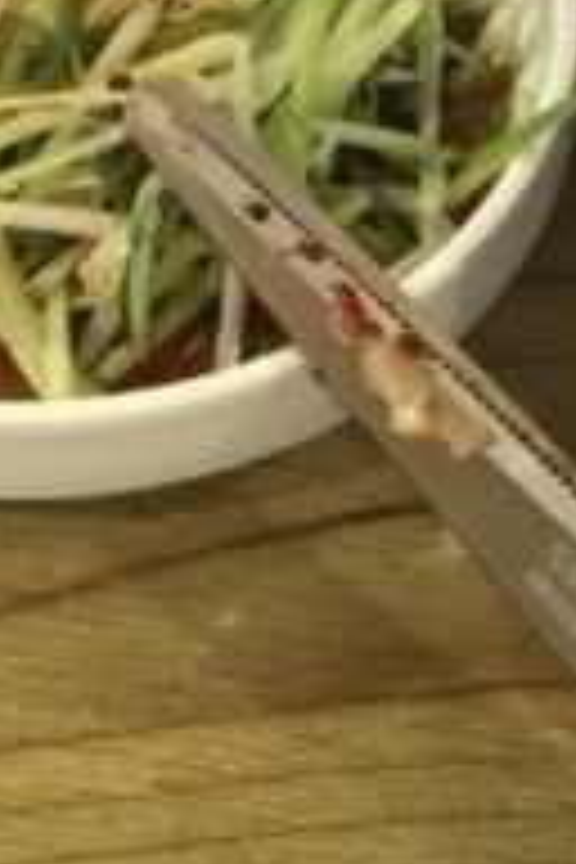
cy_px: 9
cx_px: 1566
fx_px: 3864
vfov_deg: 12.6
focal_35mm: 161
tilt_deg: -51.1
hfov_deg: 7.7
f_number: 2.2
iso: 160
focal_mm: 4.15
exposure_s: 1/30
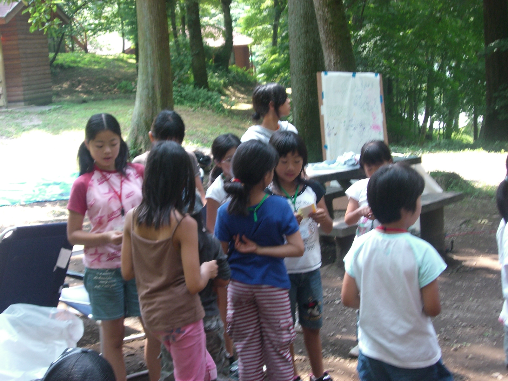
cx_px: 254
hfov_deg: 29.4
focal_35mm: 66
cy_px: 190
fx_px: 969
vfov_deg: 22.3
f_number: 3.6
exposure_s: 1/60
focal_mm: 10.7
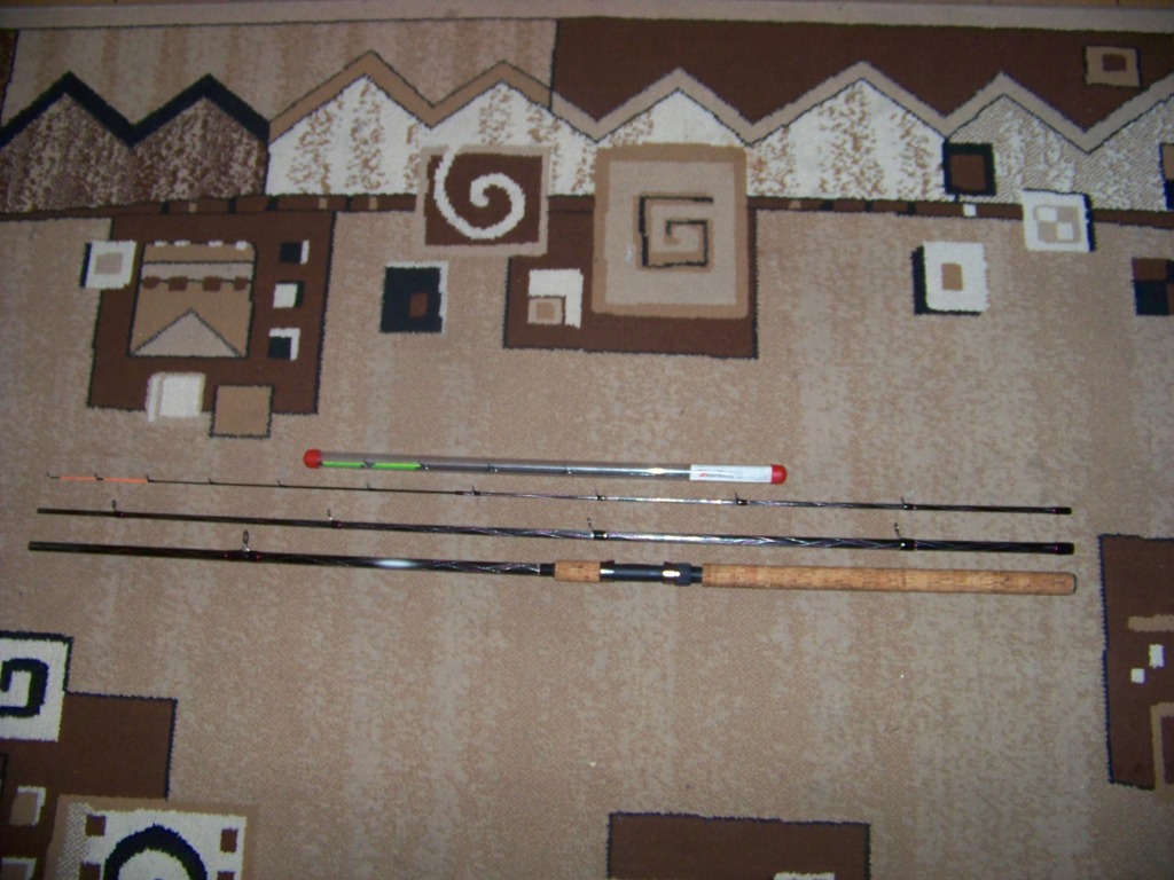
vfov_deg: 39.7
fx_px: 1221
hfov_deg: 51.4
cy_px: 440
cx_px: 587
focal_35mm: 36
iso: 200
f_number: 2.8
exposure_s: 1/30
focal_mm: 5.85
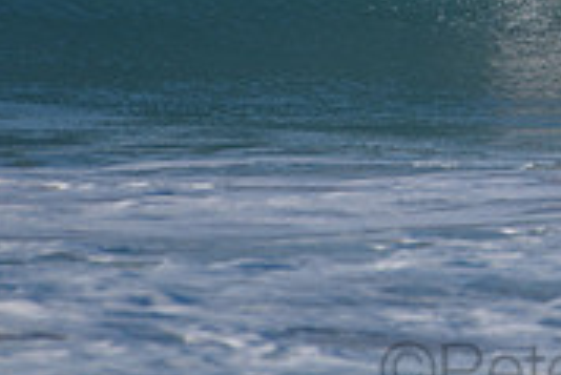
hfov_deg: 1.2
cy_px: -153
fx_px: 26279
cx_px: 624
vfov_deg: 0.8
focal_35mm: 1685
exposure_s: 1/2000
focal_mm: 500
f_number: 5.6
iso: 250
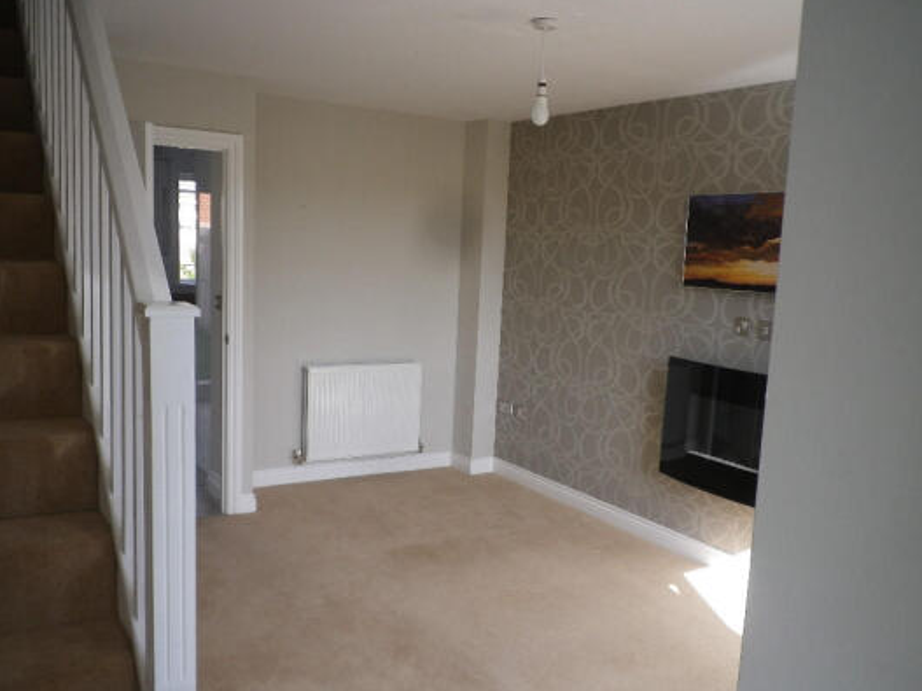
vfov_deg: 45.4
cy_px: 377
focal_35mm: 31
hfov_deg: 58.3
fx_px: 825
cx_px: 494
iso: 80
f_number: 3.5
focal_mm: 5.05
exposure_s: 1/80
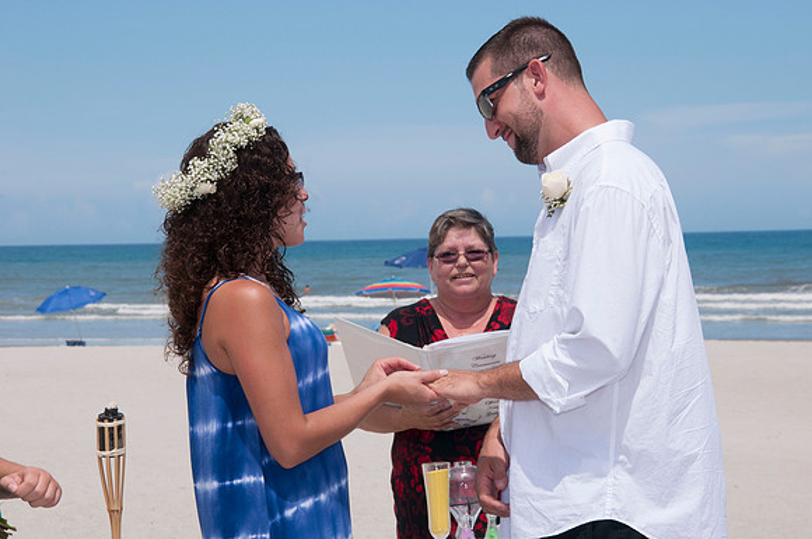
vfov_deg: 13.0
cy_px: 270
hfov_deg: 19.5
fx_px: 2365
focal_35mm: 105
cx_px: 406
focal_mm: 70
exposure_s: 1/250
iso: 100
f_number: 13
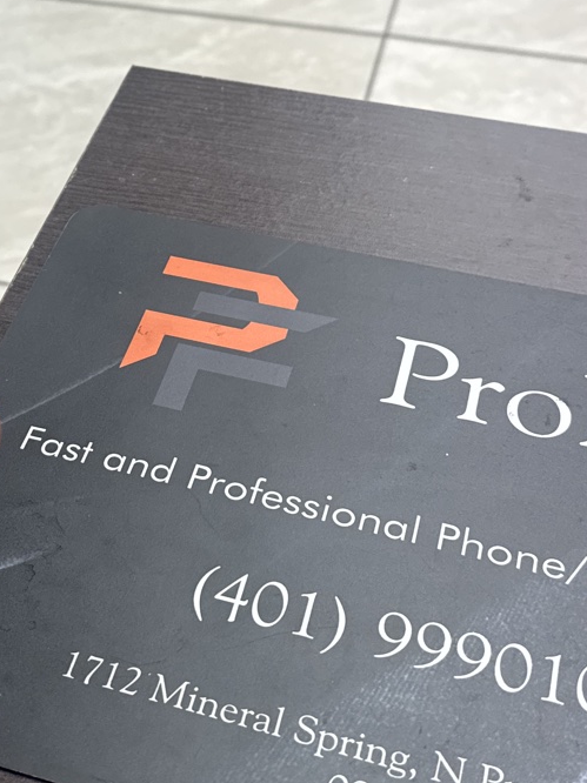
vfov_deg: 30.8
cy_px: 222
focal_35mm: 62
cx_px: 142
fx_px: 1403
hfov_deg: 23.4
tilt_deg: -38.9
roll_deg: +3.6
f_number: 1.78
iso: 80
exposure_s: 1/120
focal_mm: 6.76
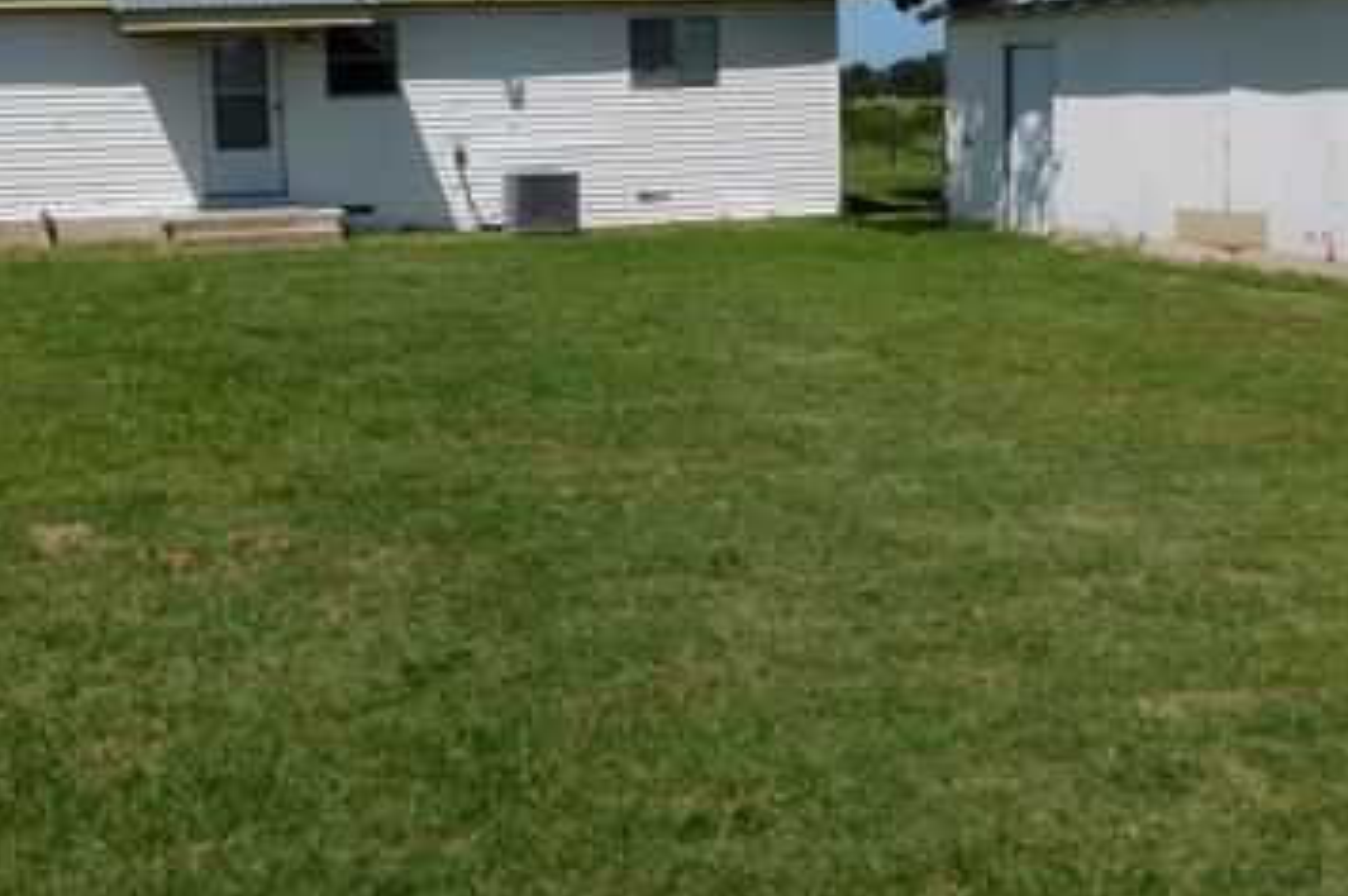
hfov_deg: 44.2
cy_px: 245
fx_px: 1646
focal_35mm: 44
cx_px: 509
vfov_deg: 30.0
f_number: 6.4
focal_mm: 5.3
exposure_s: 1/800
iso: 125
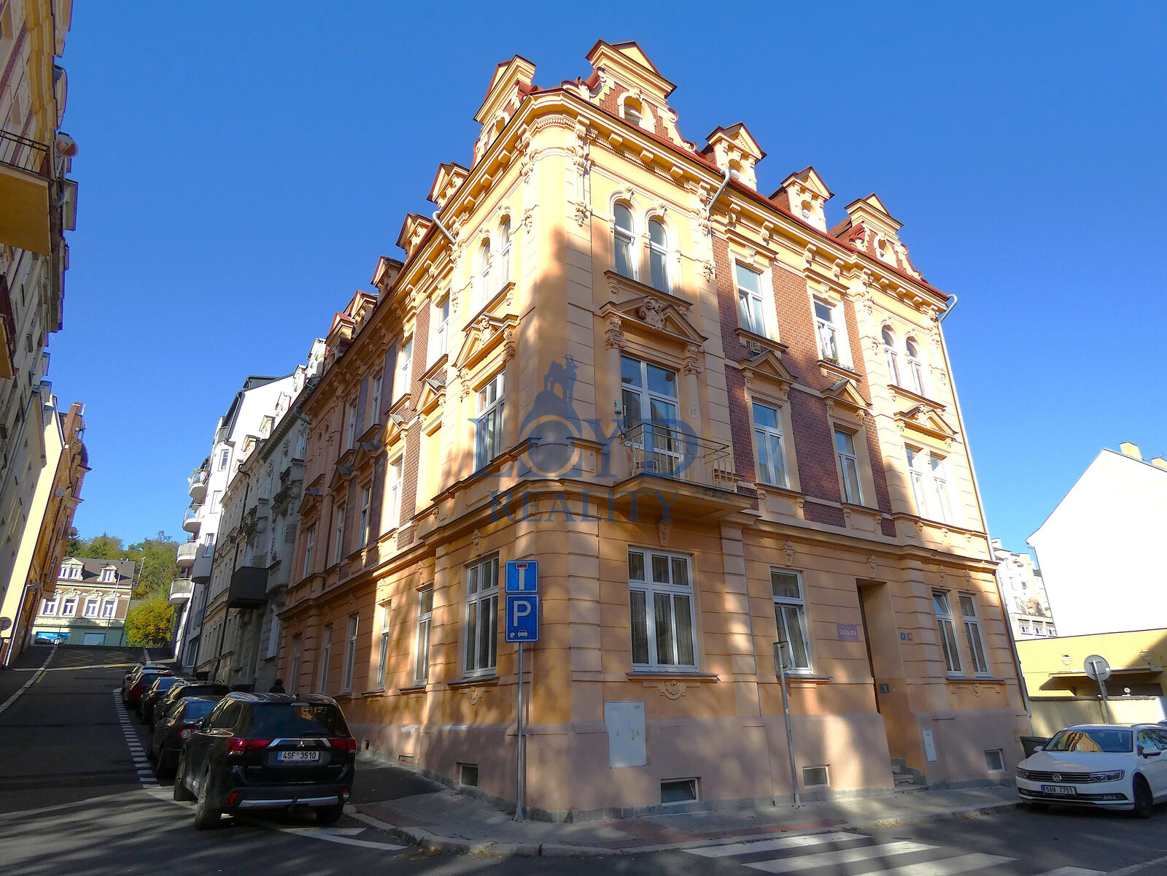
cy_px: 438
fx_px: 674
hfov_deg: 81.7
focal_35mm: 20
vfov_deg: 66.0
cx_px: 584
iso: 80
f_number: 3.2
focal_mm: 3.6
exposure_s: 1/800
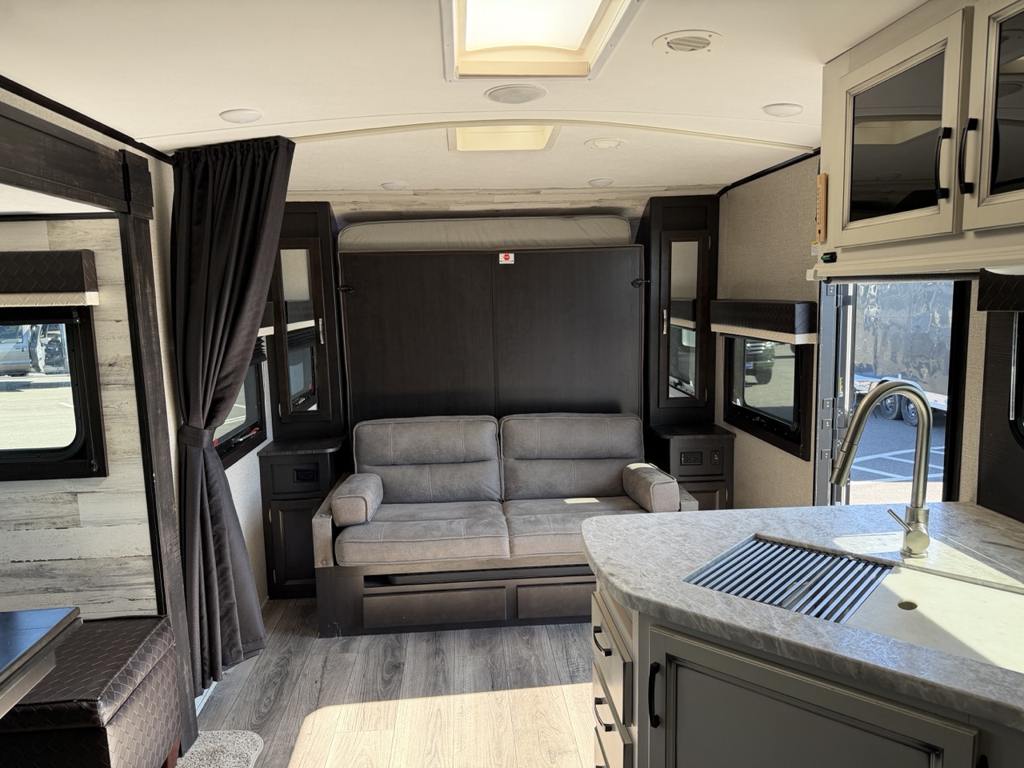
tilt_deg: -4.1
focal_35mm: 24
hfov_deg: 71.6
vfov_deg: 56.8
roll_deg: +1.3
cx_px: 512
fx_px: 710
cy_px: 384
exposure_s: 1/171
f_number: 1.78
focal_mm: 6.76
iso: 80
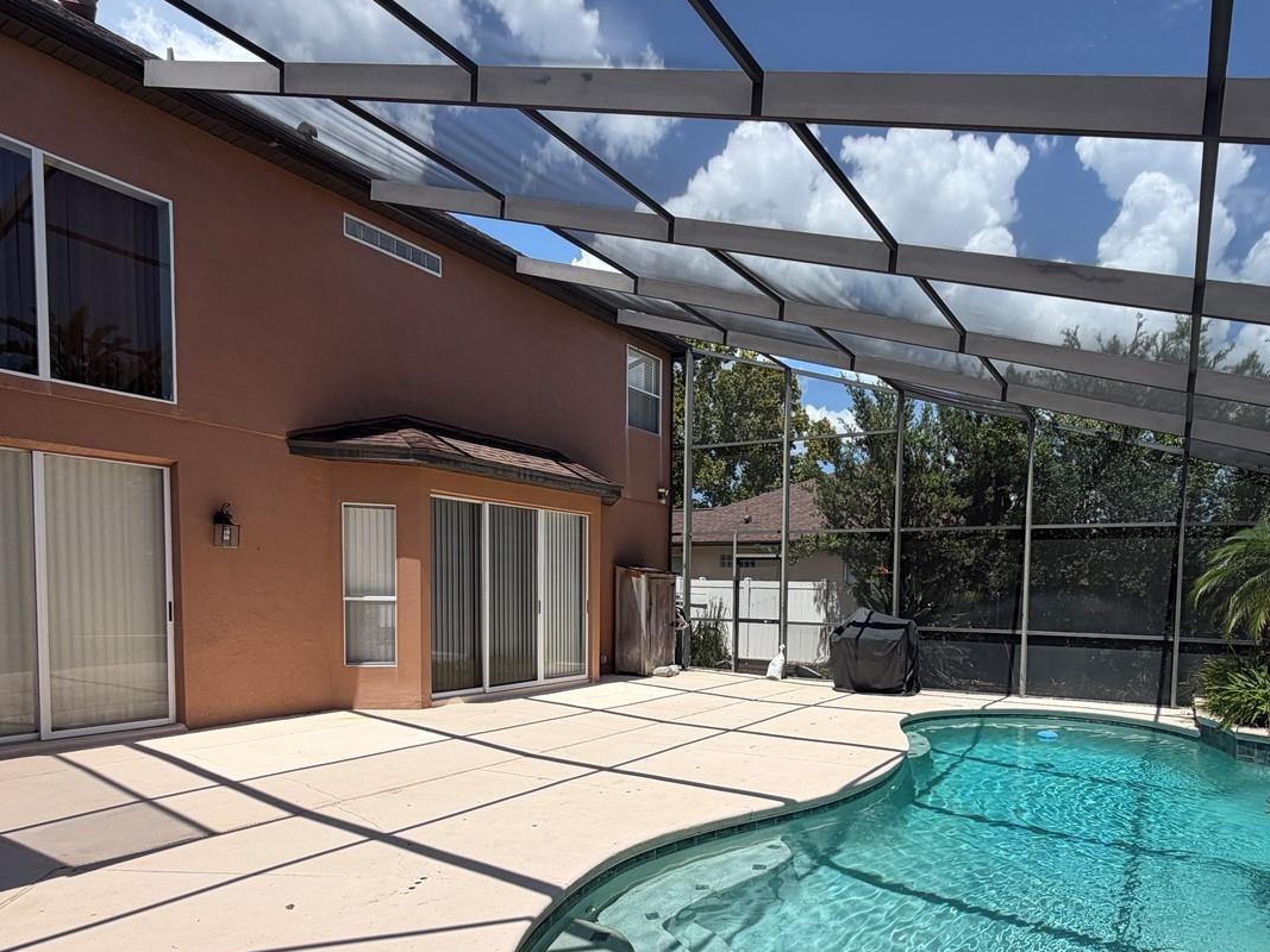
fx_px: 770
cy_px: 630
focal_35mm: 21
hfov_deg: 77.8
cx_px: 780
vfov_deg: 62.0
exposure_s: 1/942
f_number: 2.2
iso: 20
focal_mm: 2.22
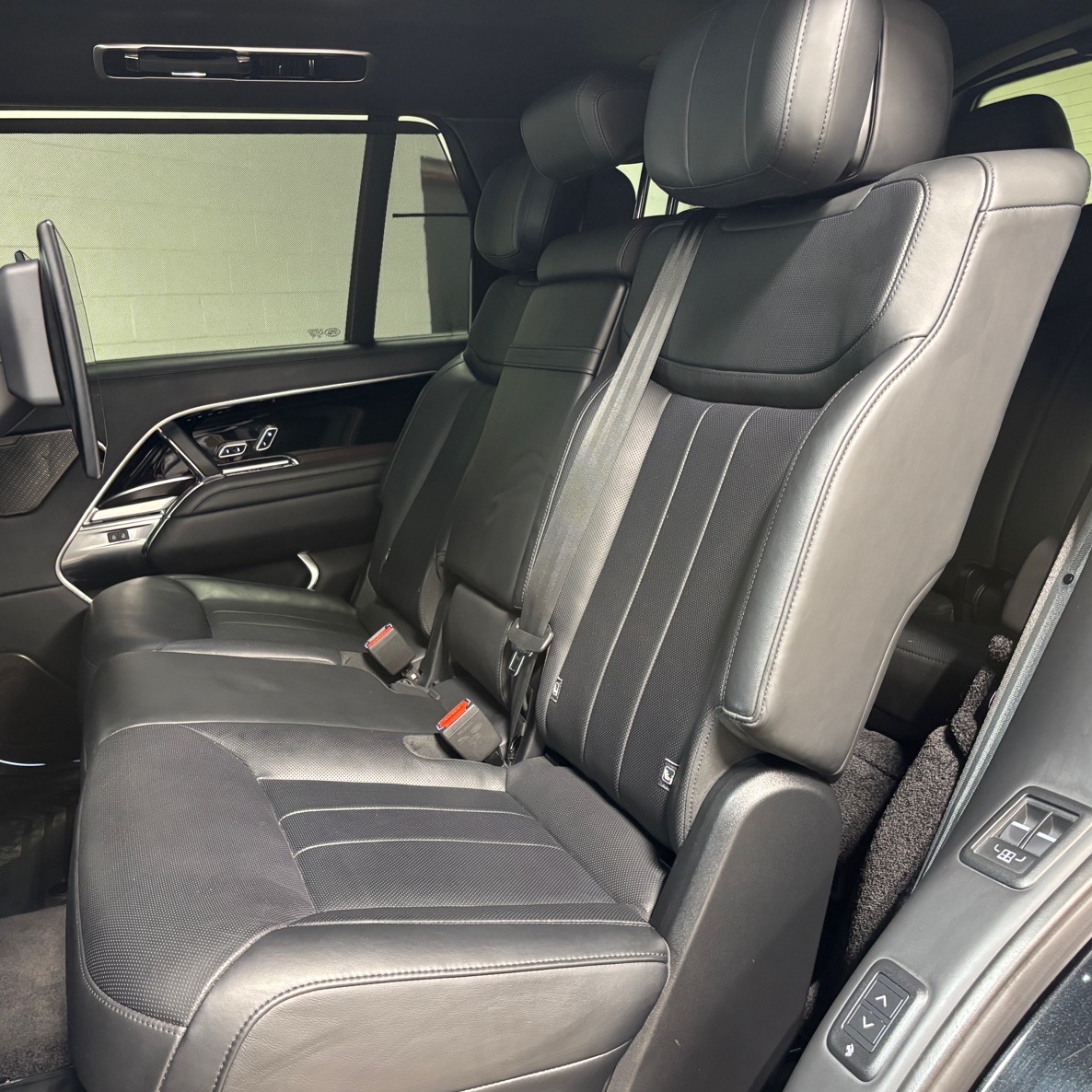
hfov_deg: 52.4
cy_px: 551
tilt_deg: -13.0
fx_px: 1106
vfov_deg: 52.5
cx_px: 493
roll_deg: +2.9
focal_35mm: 31
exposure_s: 1/60
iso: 400
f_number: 1.6
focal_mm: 5.96
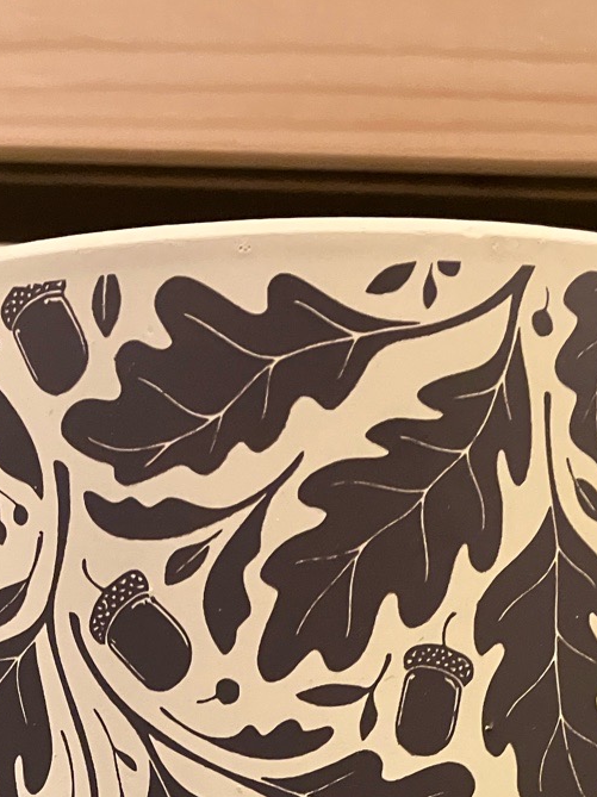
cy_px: 874
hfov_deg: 21.9
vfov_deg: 26.7
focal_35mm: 67
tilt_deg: -6.3
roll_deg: -1.8
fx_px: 1542
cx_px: 261
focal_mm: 3.99
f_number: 1.8
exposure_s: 1/25
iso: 500
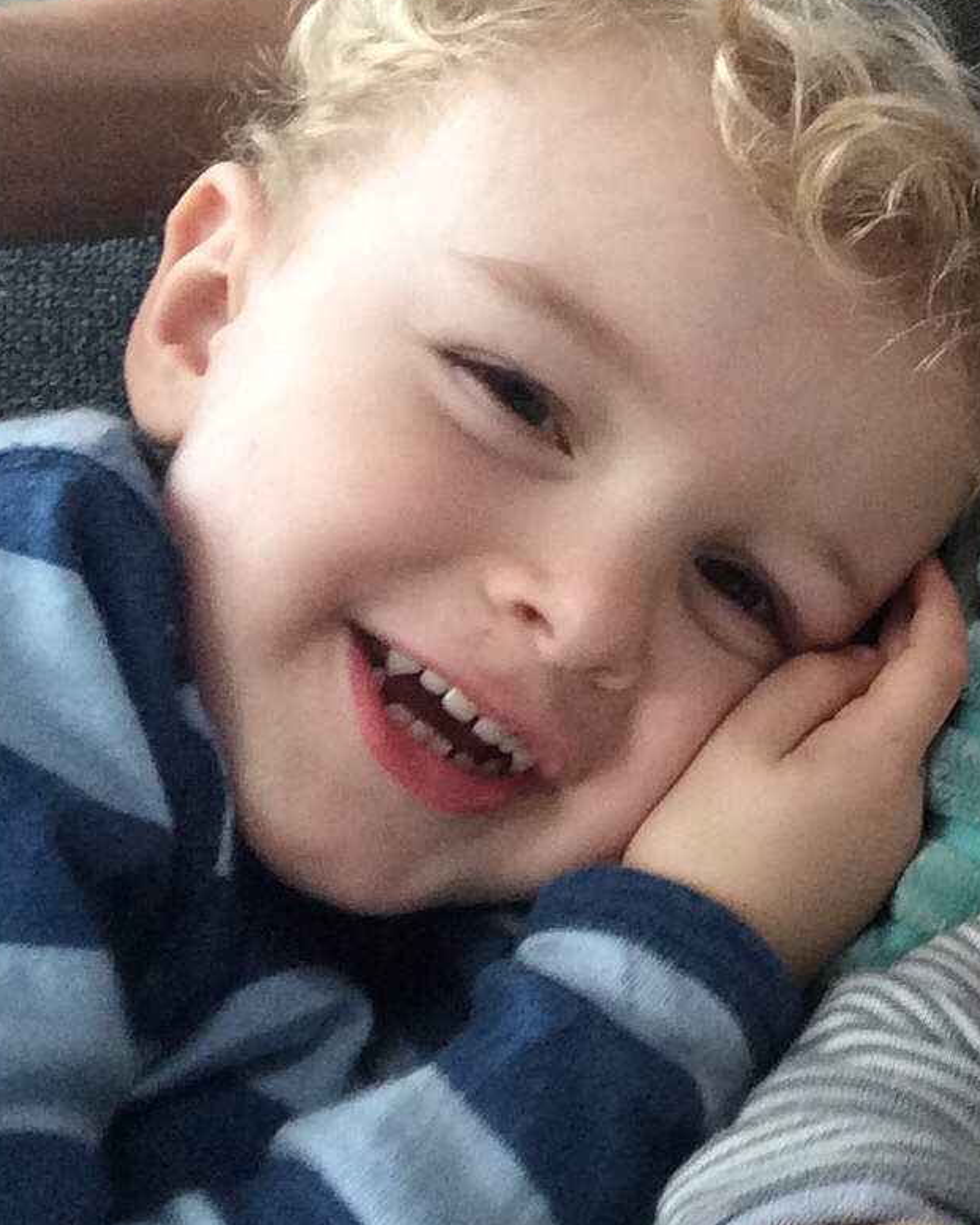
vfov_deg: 37.3
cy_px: 533
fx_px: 1813
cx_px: 994
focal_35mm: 50
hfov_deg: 28.3
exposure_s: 1/33
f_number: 2.4
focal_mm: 2.15
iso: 200
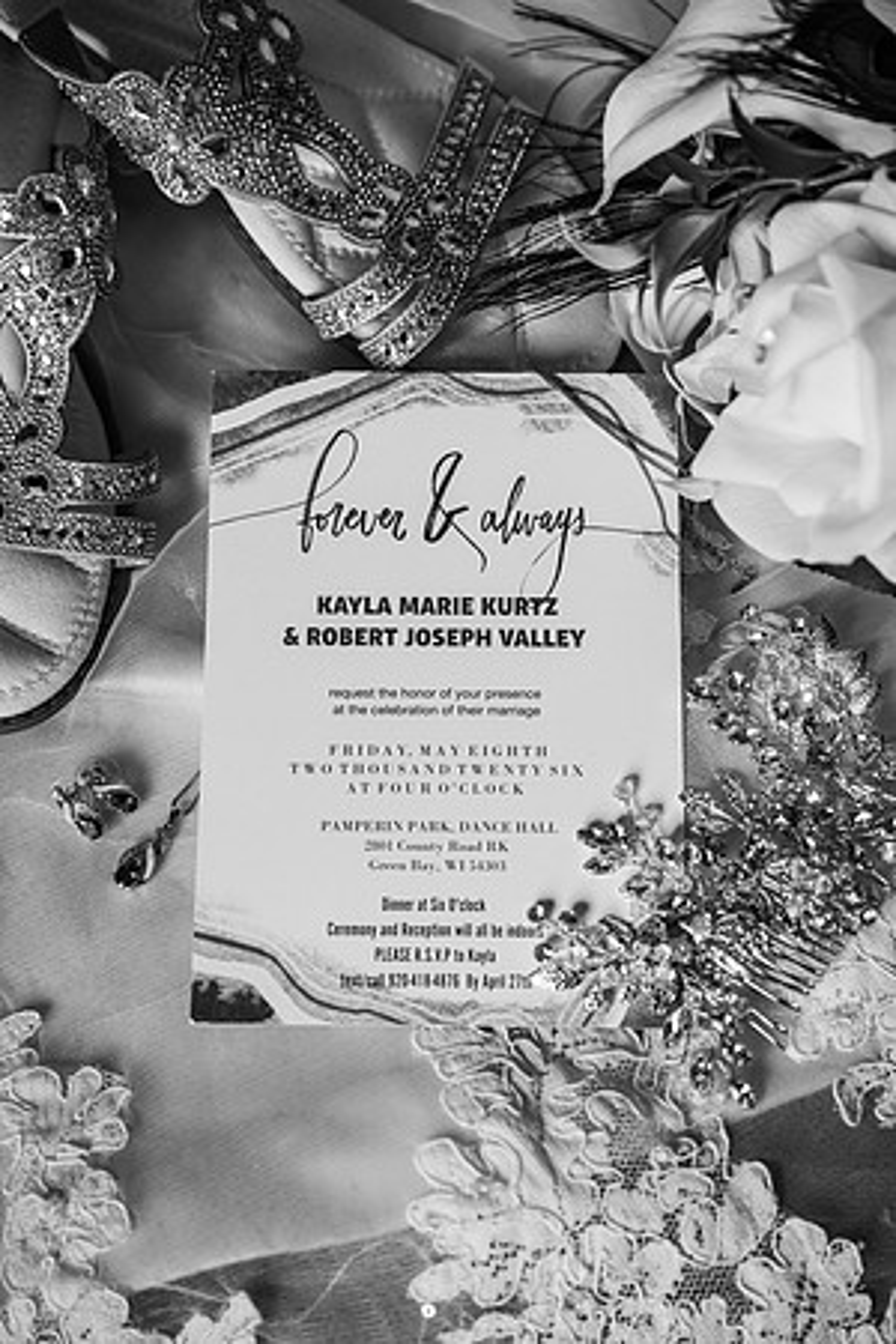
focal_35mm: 70
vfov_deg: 28.8
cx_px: 448
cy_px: 672
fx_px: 2613
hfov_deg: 19.5
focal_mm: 70
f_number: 5
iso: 500
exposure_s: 1/250
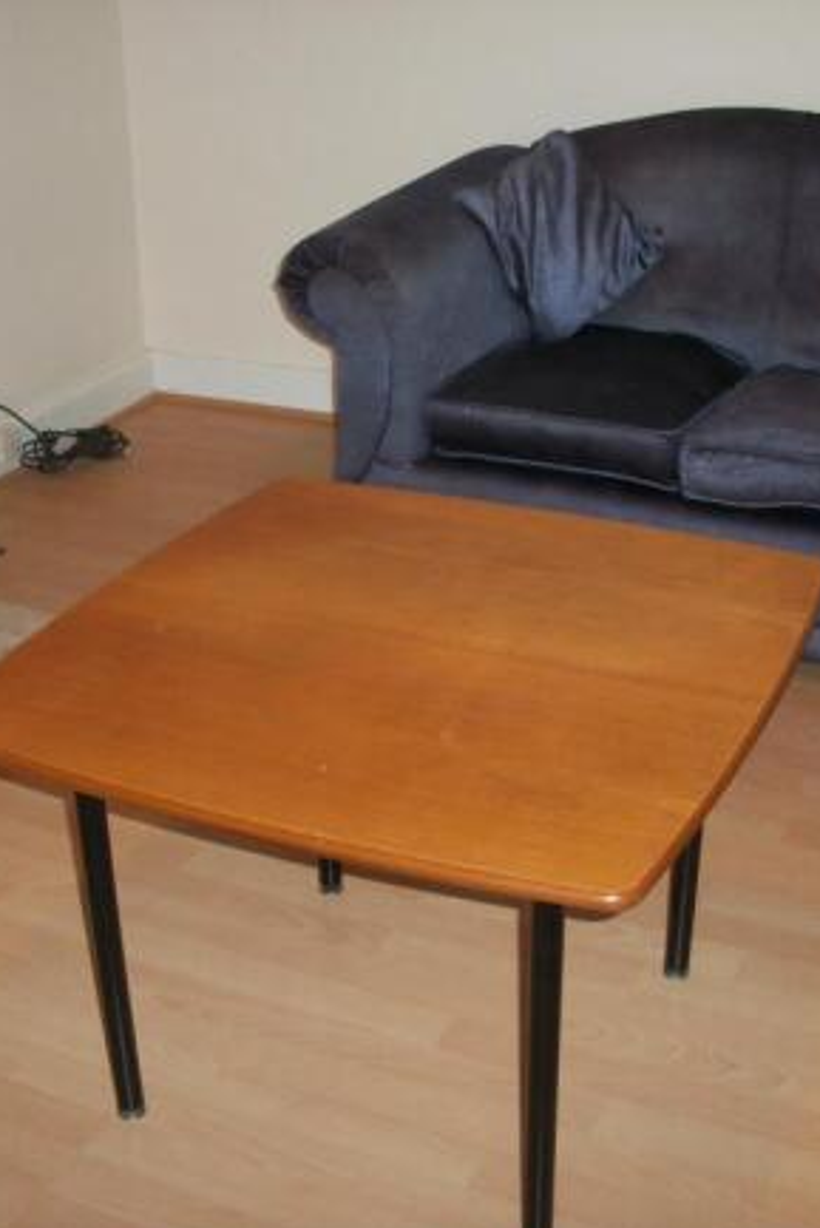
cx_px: 314
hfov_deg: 27.5
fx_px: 1673
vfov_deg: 40.3
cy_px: 617
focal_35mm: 49
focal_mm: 6.3
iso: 160
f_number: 3.1
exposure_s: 1/60
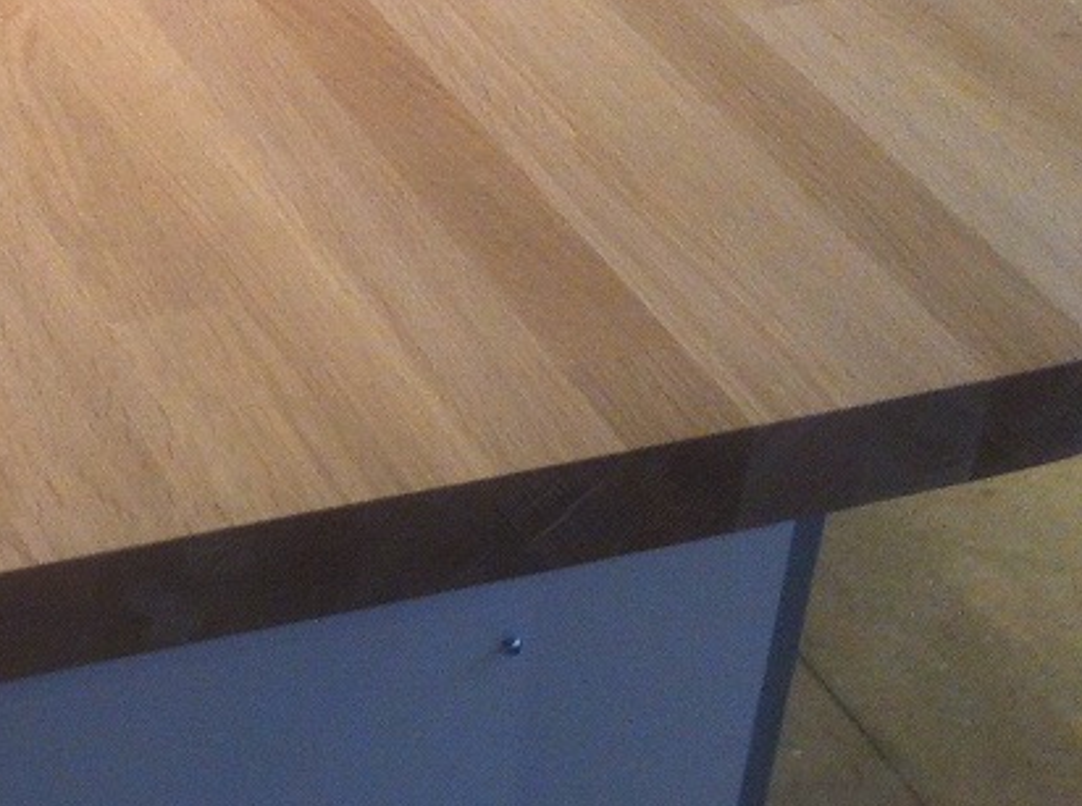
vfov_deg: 14.0
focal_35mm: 102
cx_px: -197
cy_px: -186
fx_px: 3181
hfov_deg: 18.4
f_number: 2.8
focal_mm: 3.85
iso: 100
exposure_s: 1/15
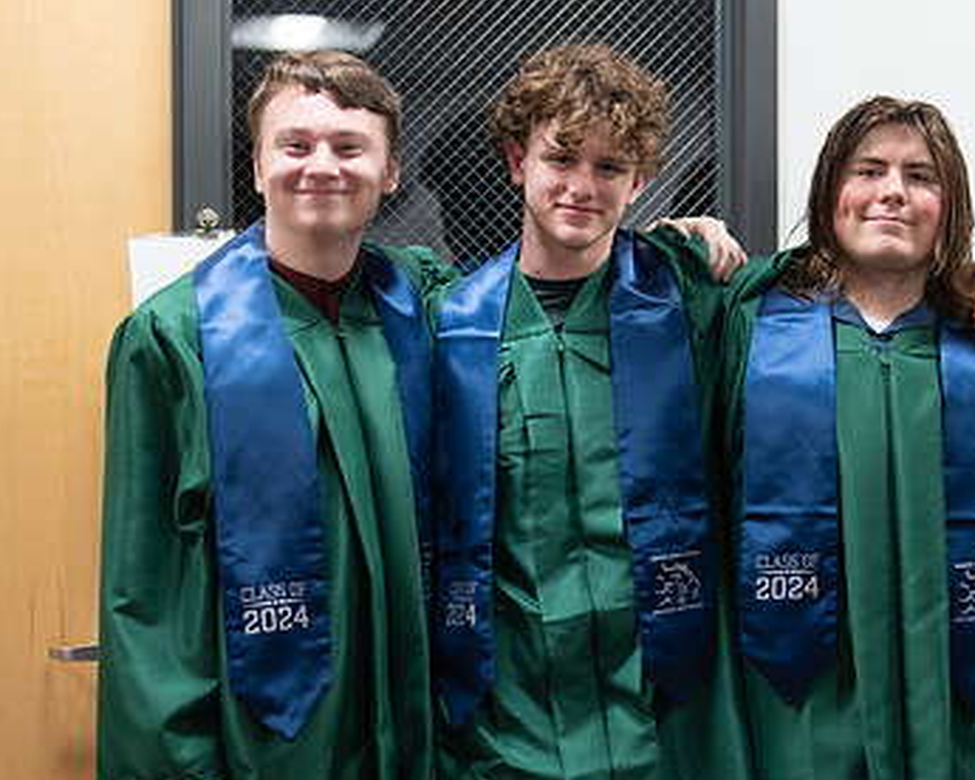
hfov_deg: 23.8
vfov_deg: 19.4
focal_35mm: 79
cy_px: 456
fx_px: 2280
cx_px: 752
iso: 500
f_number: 1.2
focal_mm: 50
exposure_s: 1/320
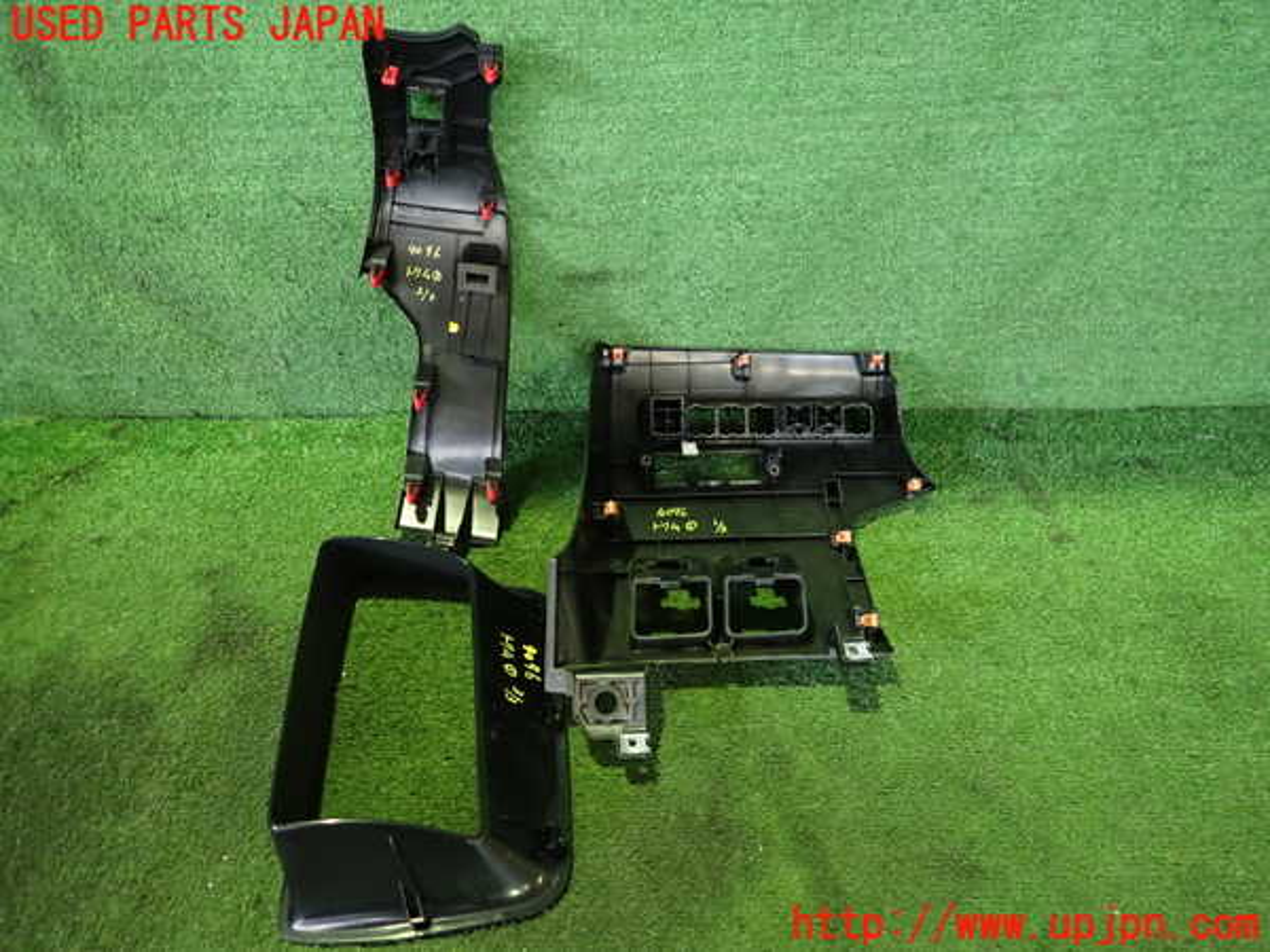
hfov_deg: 69.4
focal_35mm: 25
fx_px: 917
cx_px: 635
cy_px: 476
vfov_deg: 54.9
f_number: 2
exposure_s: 1/25
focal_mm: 4.5
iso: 800
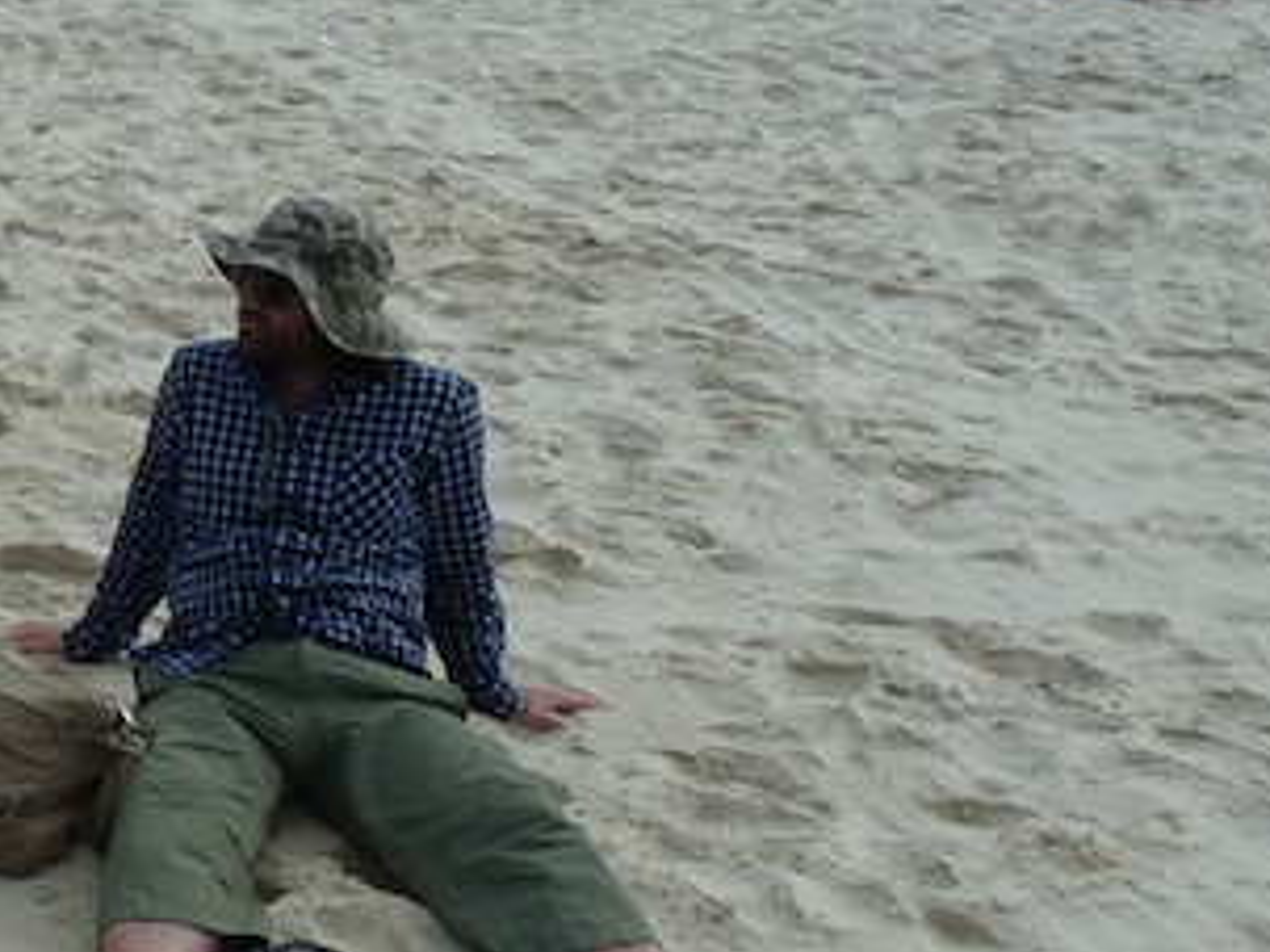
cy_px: 365
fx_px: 2420
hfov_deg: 26.1
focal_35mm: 66
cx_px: -277
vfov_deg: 22.2
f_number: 5
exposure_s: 1/400
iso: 80
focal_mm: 4.1
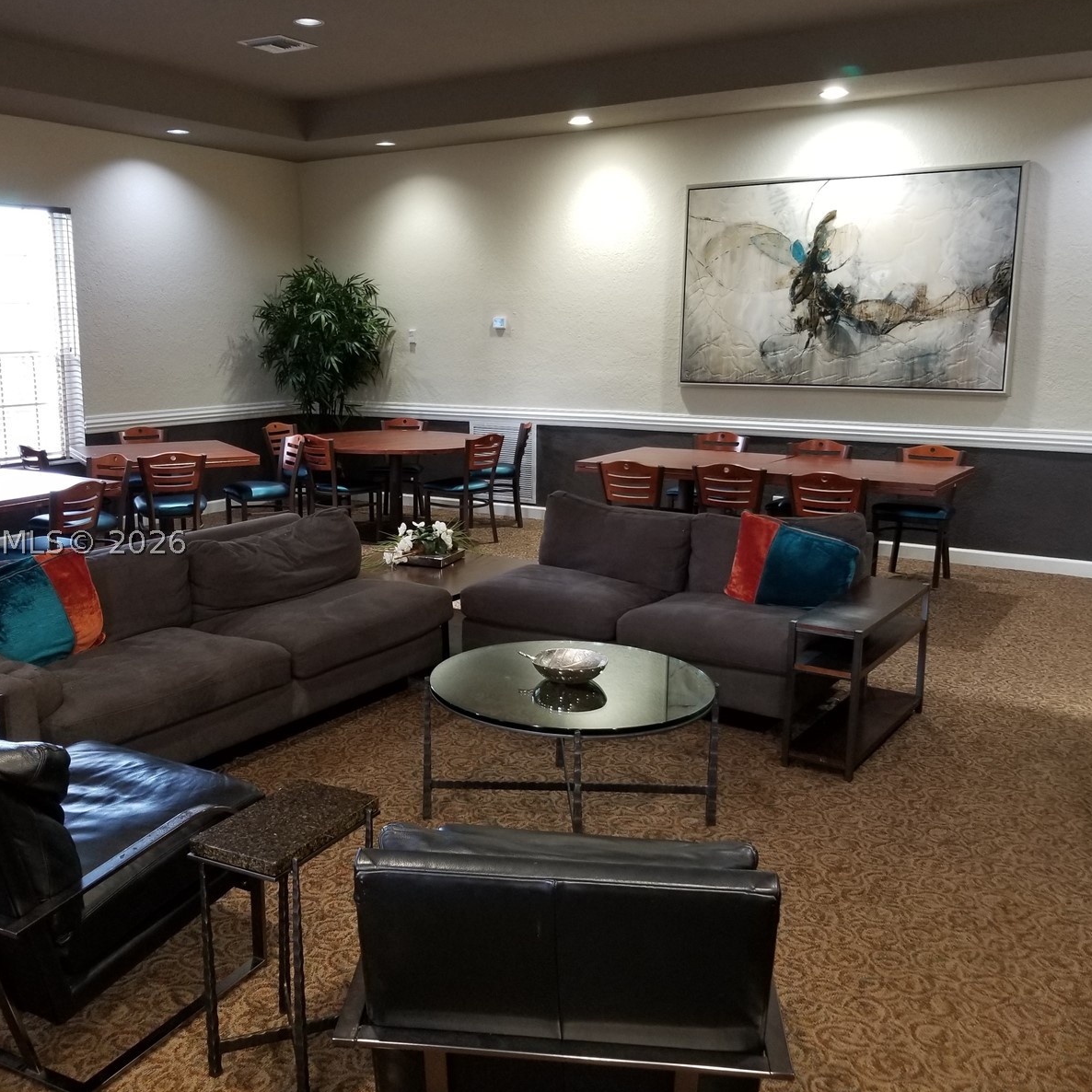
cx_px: 469
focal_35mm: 31
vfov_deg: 52.5
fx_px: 1106
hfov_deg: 52.4
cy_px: 542
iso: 125
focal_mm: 4.25
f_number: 1.7
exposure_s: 1/12
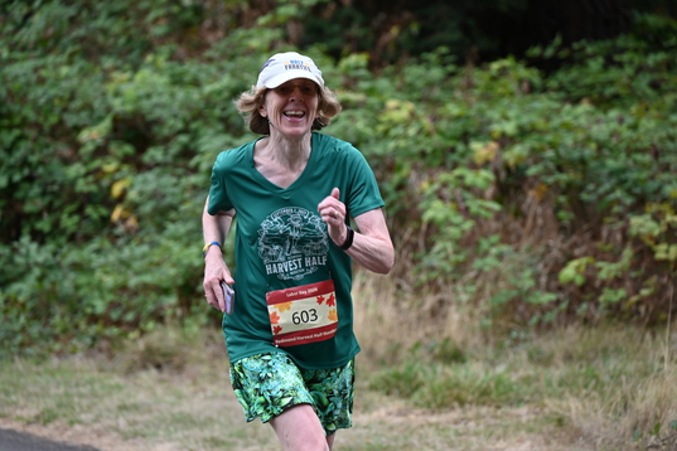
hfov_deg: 10.0
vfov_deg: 6.7
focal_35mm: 205
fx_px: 3855
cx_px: 333
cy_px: 229
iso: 400
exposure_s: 1/400
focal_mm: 200
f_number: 6.3
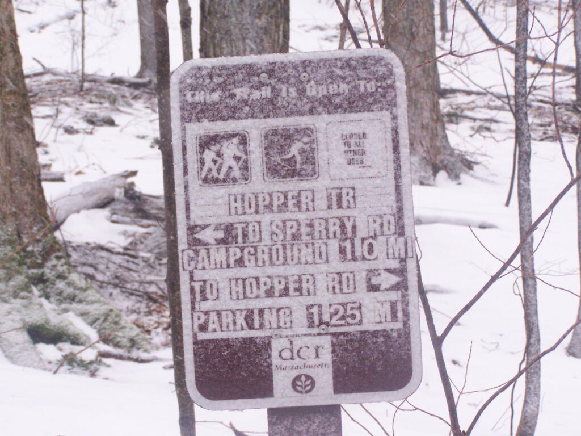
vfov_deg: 18.0
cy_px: 218
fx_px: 1376
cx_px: 290
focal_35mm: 82
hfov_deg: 23.8
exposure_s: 1/125
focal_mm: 13.7
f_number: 3.2
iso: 400
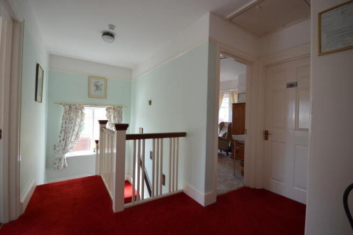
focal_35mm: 15
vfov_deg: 77.2
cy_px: 118
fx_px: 147
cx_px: 176
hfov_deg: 100.4
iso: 400
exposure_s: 1/100
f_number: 5
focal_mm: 10
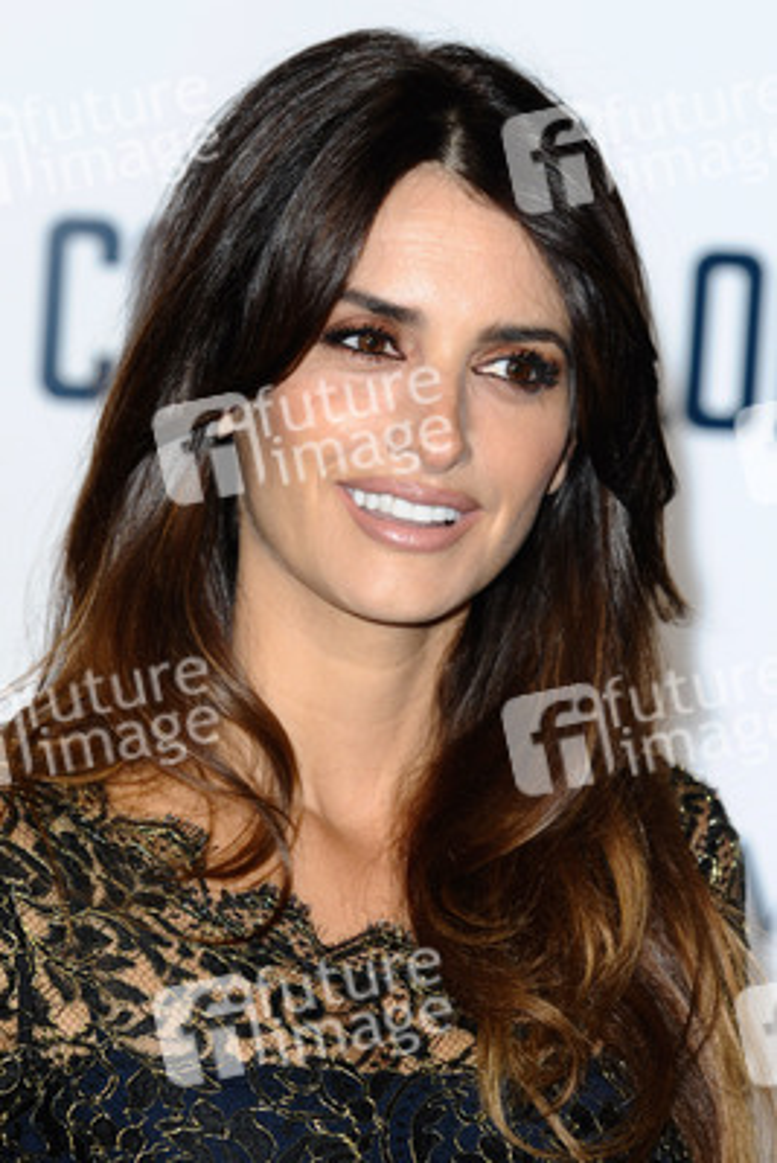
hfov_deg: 7.6
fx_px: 5822
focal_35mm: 180
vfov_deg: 11.4
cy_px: 582
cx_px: 388
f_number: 5
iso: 320
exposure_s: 1/250
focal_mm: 120
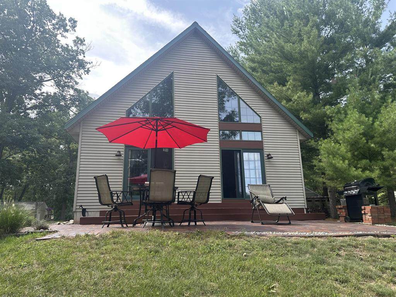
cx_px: 198
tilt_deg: +14.0
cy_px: 148
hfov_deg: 71.6
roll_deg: +0.6
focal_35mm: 24
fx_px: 275
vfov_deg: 56.8
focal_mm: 6.86
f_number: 1.78
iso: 80
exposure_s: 1/1050
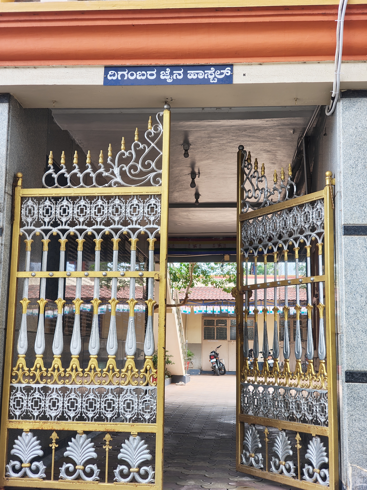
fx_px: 707
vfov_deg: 38.2
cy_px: 245
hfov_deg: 29.1
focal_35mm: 50
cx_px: 184
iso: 78
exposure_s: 1/100
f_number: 2
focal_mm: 7.1
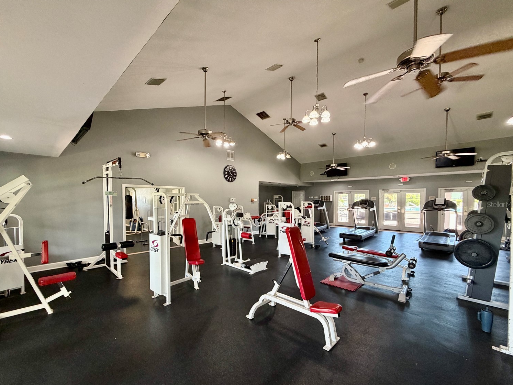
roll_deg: +0.5
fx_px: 222
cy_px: 204
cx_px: 245
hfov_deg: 98.1
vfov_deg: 81.7
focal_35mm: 15
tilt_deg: -0.4
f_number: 2.2
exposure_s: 1/60
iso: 320
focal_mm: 2.22
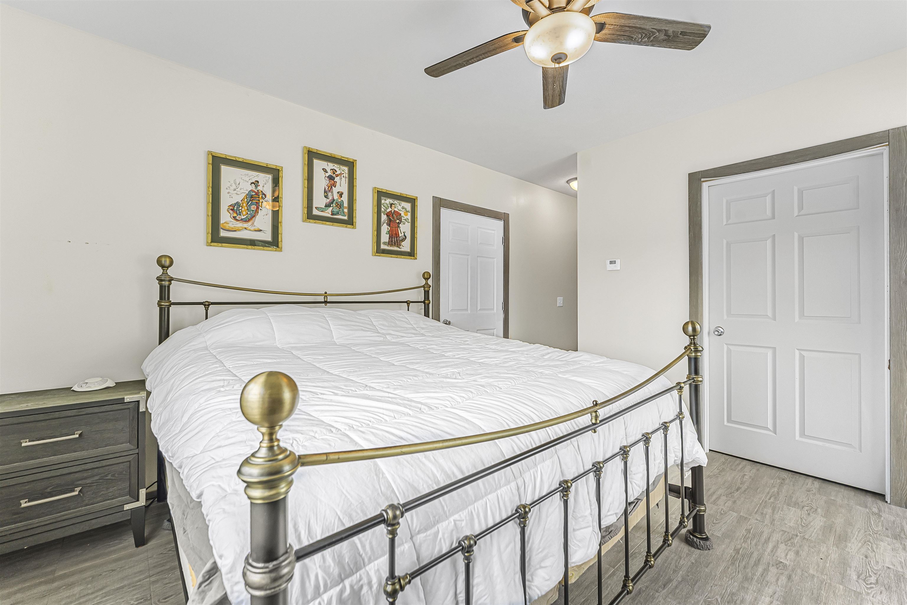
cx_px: 454
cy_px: 302
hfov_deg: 101.9
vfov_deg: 78.9
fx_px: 368
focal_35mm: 15
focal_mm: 14.6
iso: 500
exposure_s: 1/60
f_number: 7.1
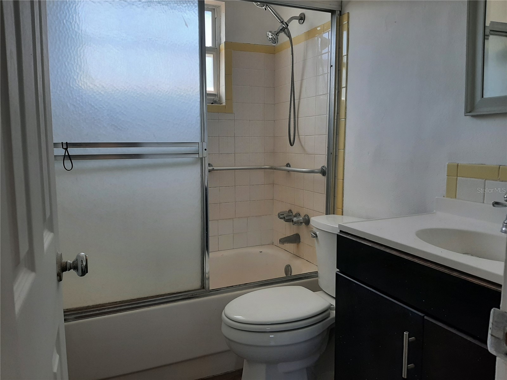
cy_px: 190
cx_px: 254
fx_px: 381
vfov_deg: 53.1
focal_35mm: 26
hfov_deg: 67.3
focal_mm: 3.93
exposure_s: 1/144
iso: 40
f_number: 1.7
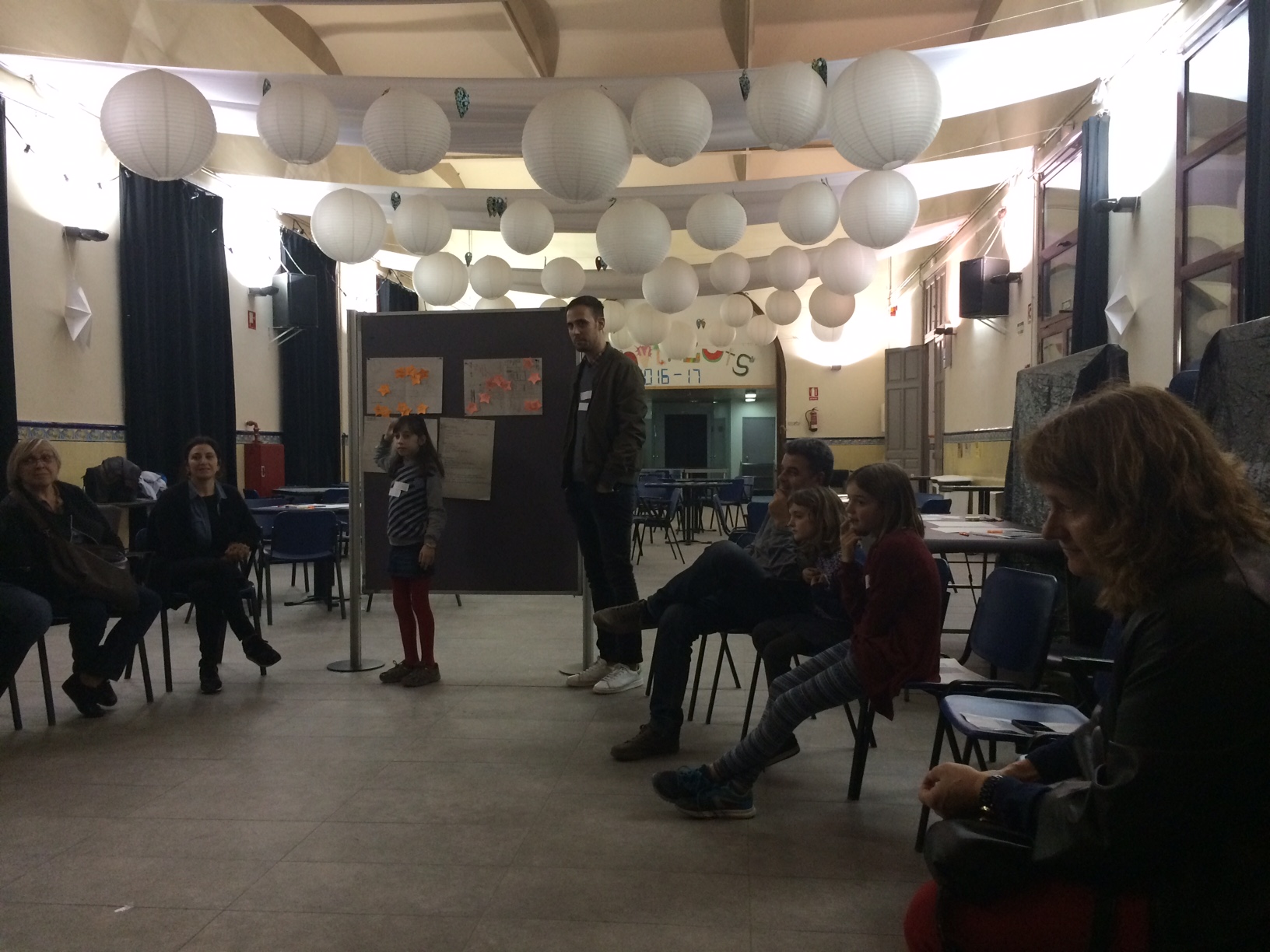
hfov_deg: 61.7
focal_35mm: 29
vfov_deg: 48.2
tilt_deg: -2.5
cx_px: 635
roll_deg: +0.2
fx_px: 1064
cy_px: 476
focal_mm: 4.15
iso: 200
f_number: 2.2
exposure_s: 1/33
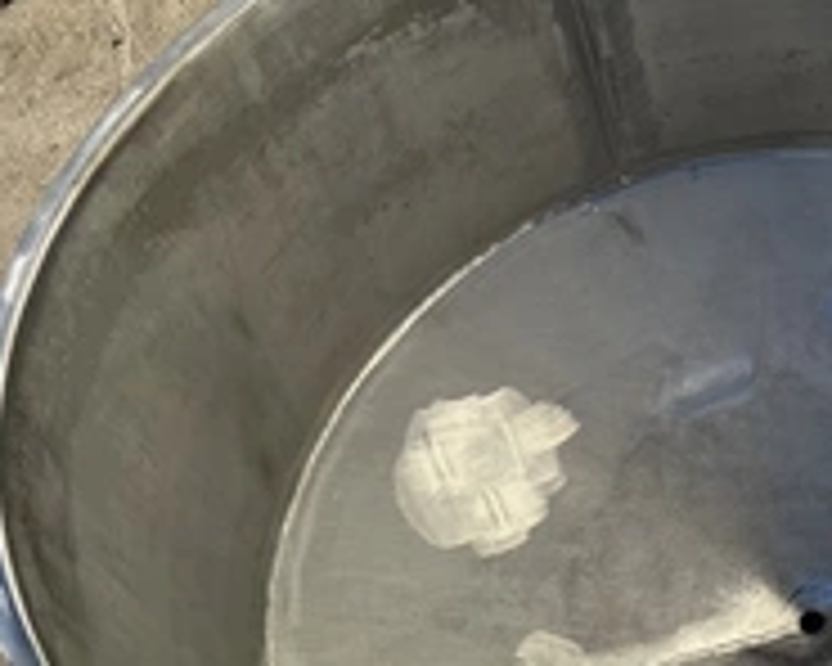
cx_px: 841
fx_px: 1354
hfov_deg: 31.5
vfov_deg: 27.6
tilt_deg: -51.7
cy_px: 338
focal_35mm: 55
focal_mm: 5.1
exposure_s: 1/1580
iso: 50
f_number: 1.6
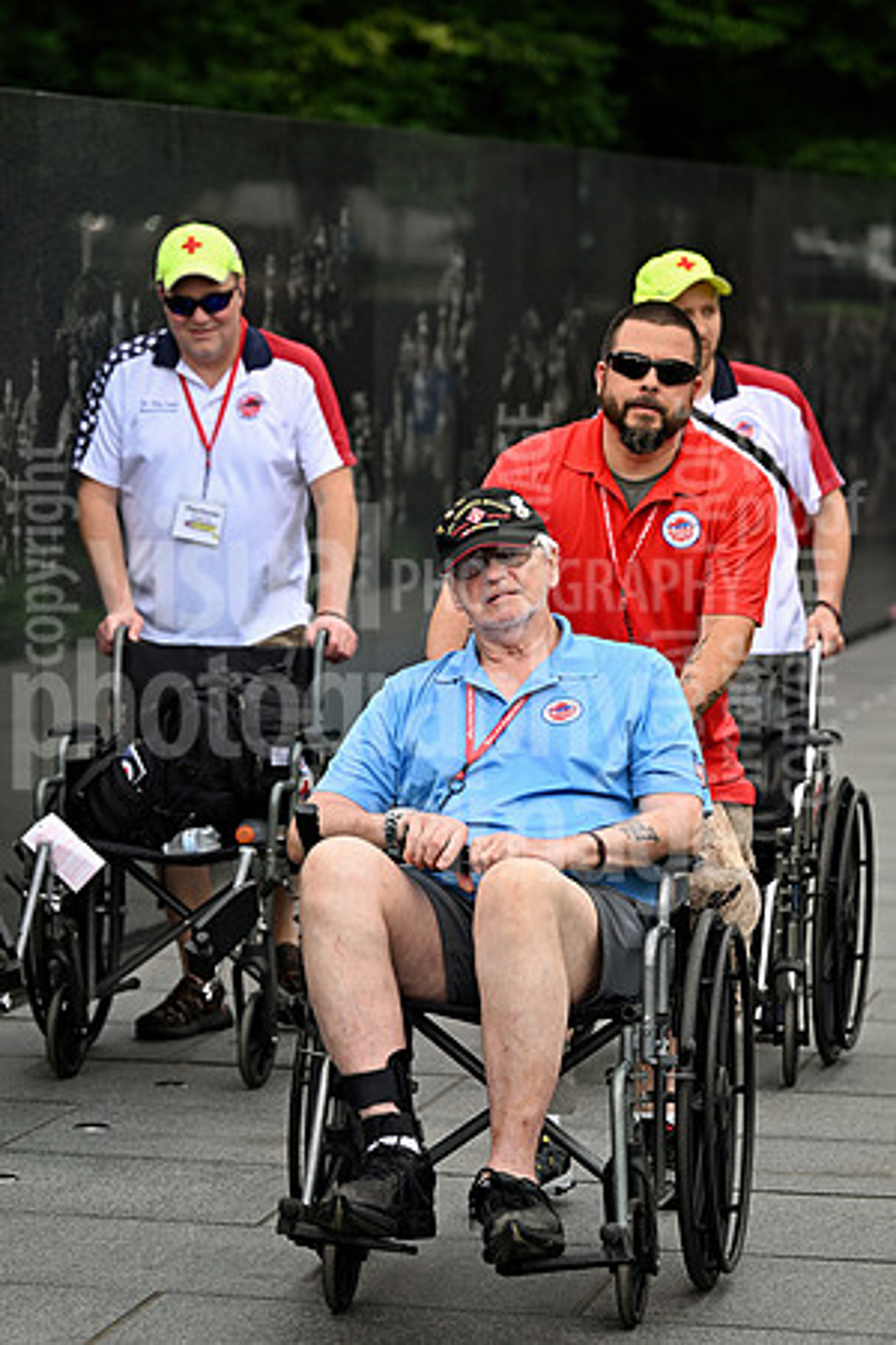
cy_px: 672
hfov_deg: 11.1
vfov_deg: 16.7
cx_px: 448
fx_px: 4592
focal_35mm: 123
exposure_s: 1/320
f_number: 2.8
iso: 64
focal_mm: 82
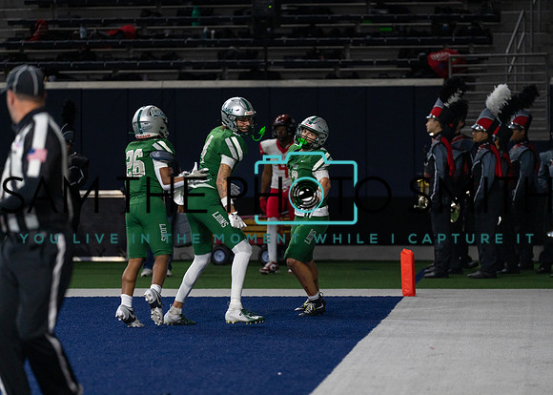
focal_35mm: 210
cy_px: 198
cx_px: 276
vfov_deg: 6.9
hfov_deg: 9.6
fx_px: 3291
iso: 2000
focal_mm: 200
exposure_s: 1/1250
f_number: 2.8
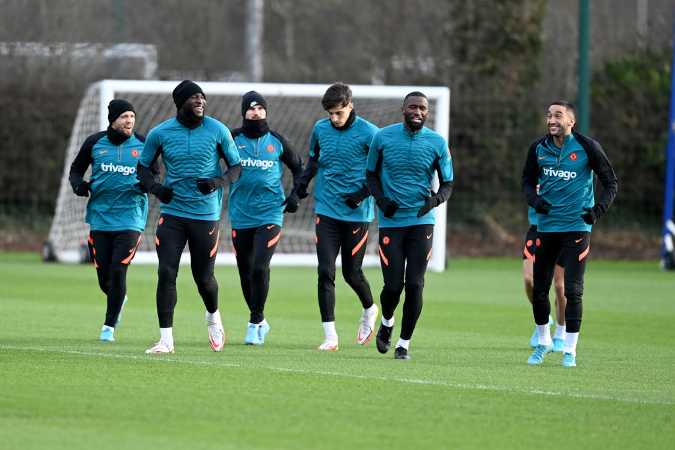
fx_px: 7501
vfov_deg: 3.4
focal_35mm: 400
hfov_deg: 5.2
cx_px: 338
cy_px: 225
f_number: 3.2
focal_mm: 400
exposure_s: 1/1250
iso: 800
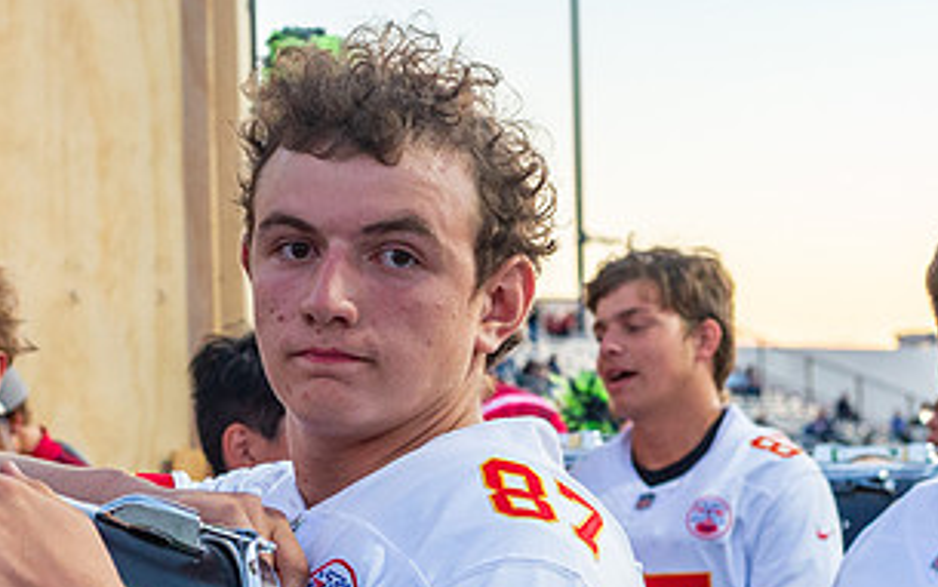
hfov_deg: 15.7
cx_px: 326
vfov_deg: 9.9
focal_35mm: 133
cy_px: 342
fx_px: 3402
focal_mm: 50
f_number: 5.6
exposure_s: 1/320
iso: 1600
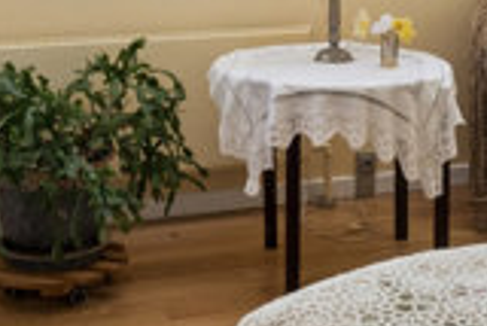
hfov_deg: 22.5
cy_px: -93
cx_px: 332
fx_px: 1219
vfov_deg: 14.6
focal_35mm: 90
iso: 500
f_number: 8
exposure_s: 1/80
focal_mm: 12
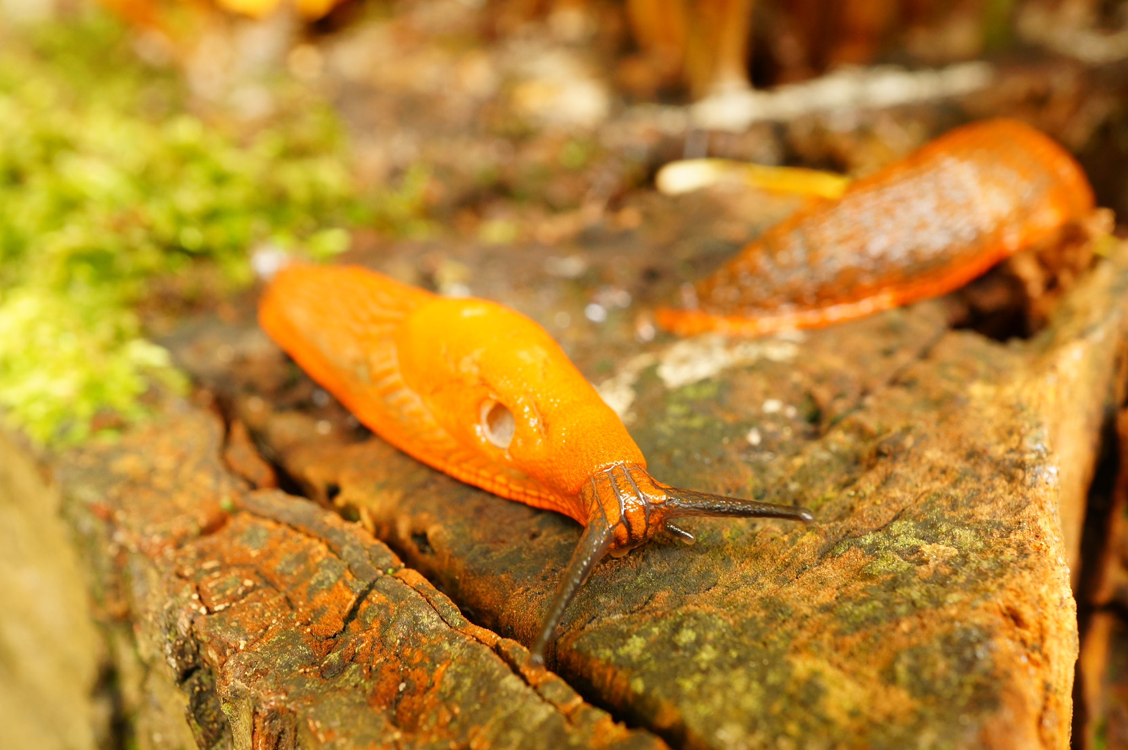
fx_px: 1409
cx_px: 564
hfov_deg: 43.6
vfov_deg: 29.8
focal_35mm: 45
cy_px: 375
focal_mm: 30
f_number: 8
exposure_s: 1/3
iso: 400
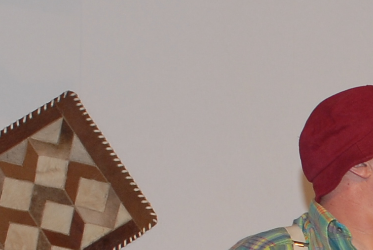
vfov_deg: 4.6
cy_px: 501
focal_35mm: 292
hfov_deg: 6.9
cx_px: 692
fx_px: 3029
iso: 200
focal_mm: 38
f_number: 5.6
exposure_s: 1/60
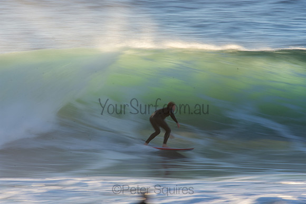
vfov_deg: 1.8
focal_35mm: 750
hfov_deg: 2.7
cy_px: 102
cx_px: 153
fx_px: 6376
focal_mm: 500
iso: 100
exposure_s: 1/25
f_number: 20
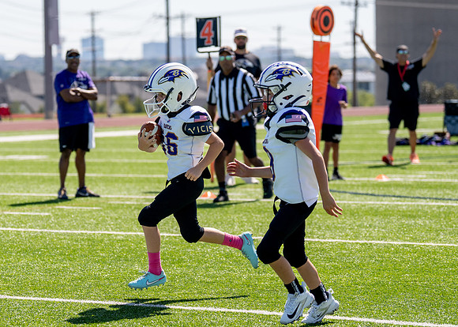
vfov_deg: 9.7
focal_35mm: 148
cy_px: 181
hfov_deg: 13.5
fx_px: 1928
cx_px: 138
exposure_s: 1/4000
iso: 200
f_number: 2.8
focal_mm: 93
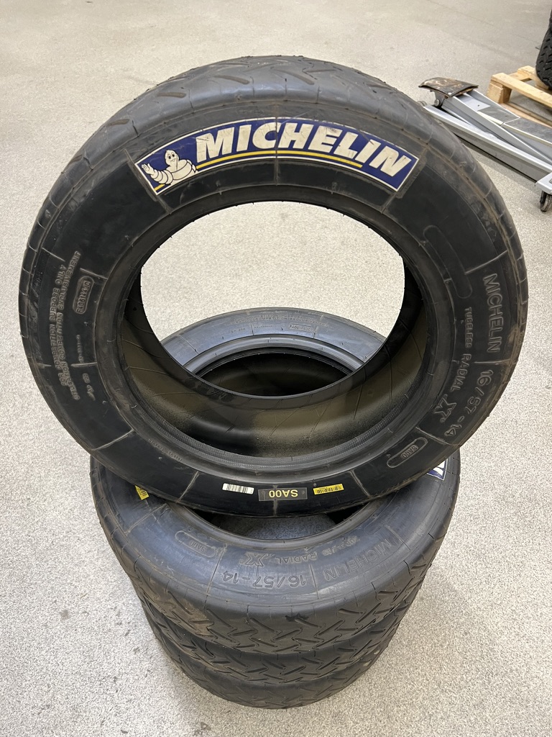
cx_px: 276
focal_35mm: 26
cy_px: 368
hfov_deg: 53.1
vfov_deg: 67.3
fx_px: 553
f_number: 1.5
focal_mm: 5.7
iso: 200
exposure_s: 1/60
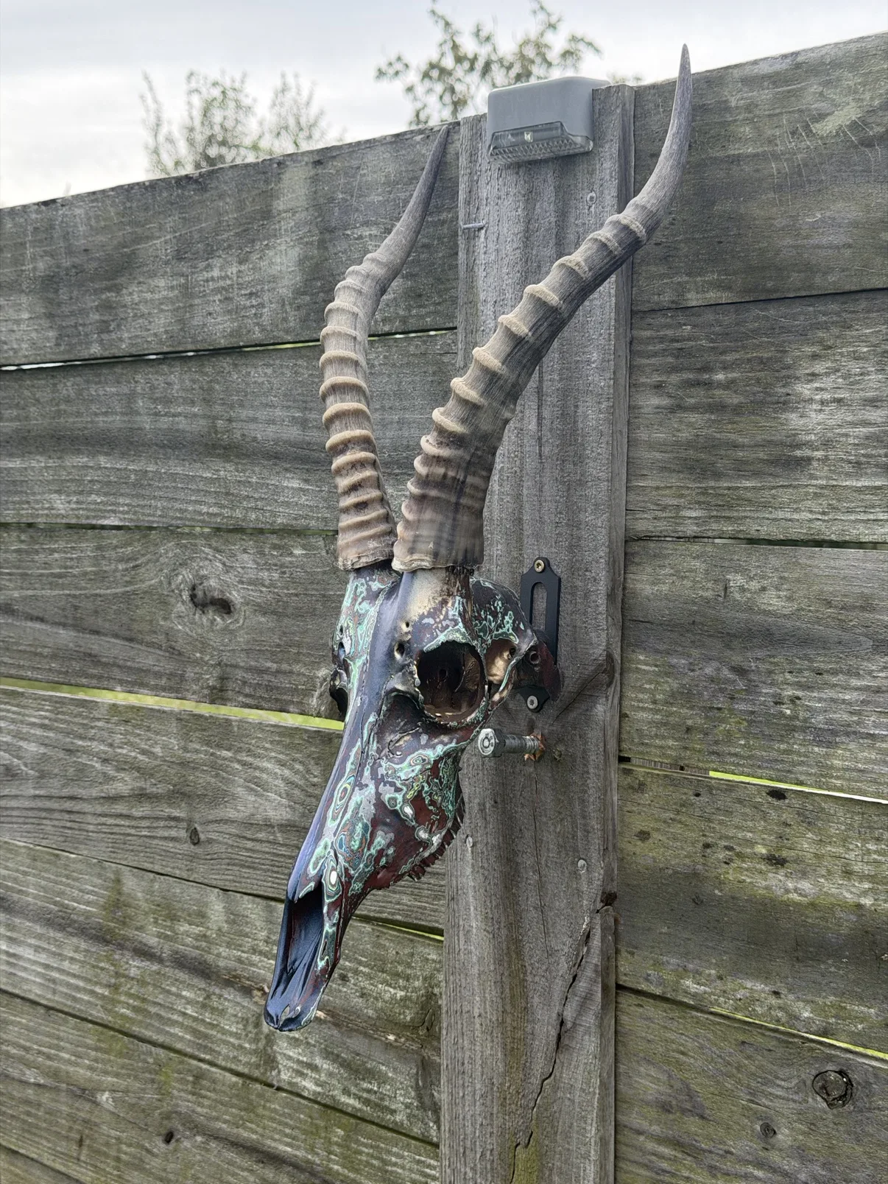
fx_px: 1642
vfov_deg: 39.7
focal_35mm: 48
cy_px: 592
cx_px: 444
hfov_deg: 30.3
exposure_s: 1/1543
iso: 100
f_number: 1.78
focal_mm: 6.76
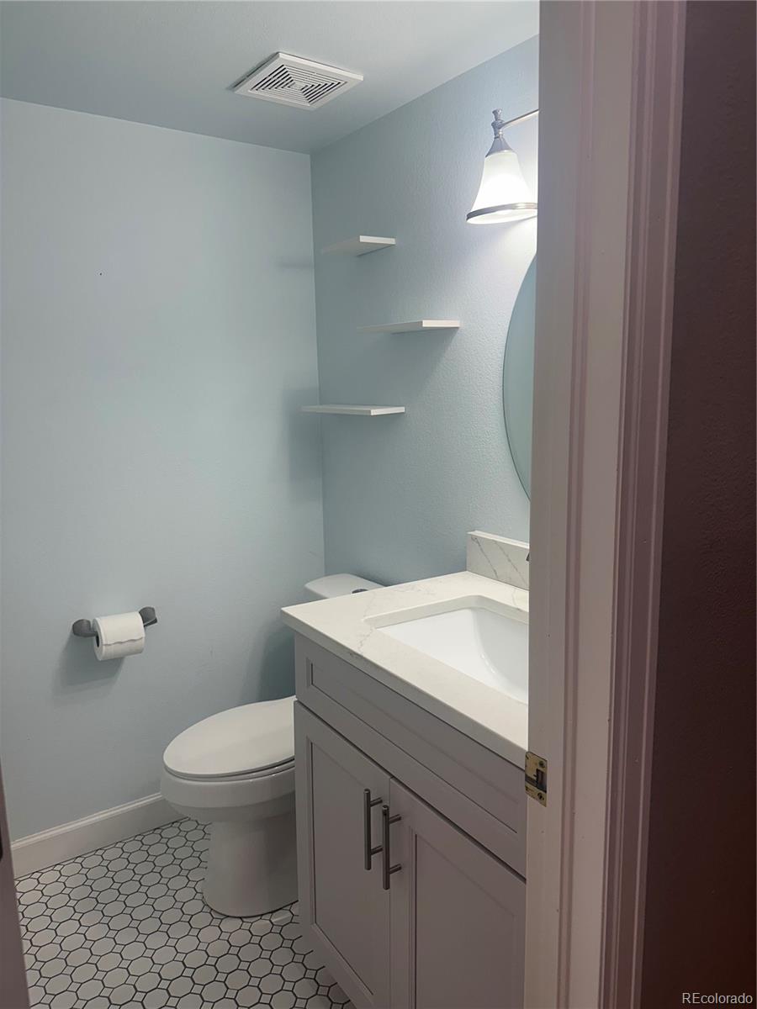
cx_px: 378
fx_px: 700
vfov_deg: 71.6
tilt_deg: -10.9
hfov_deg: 56.8
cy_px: 504
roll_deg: -0.7
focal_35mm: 24
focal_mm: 6.86
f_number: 1.78
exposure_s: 1/120
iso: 64
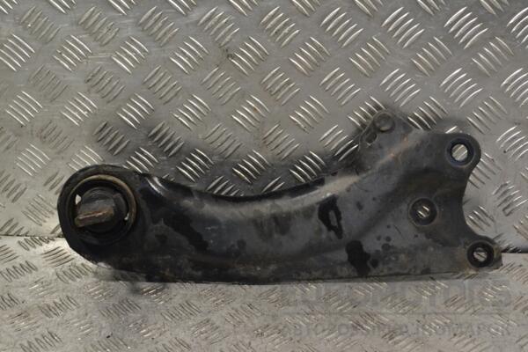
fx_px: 924
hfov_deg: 31.9
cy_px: 176
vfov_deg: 21.6
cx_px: 264
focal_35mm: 63
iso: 3200
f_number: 8
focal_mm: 42
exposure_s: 1/250
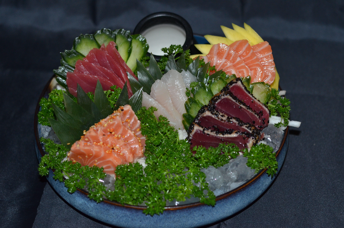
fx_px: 715
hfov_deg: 27.0
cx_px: 172
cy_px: 114
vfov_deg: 18.1
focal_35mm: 75
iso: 800
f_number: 2.8
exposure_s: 1/60
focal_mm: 50
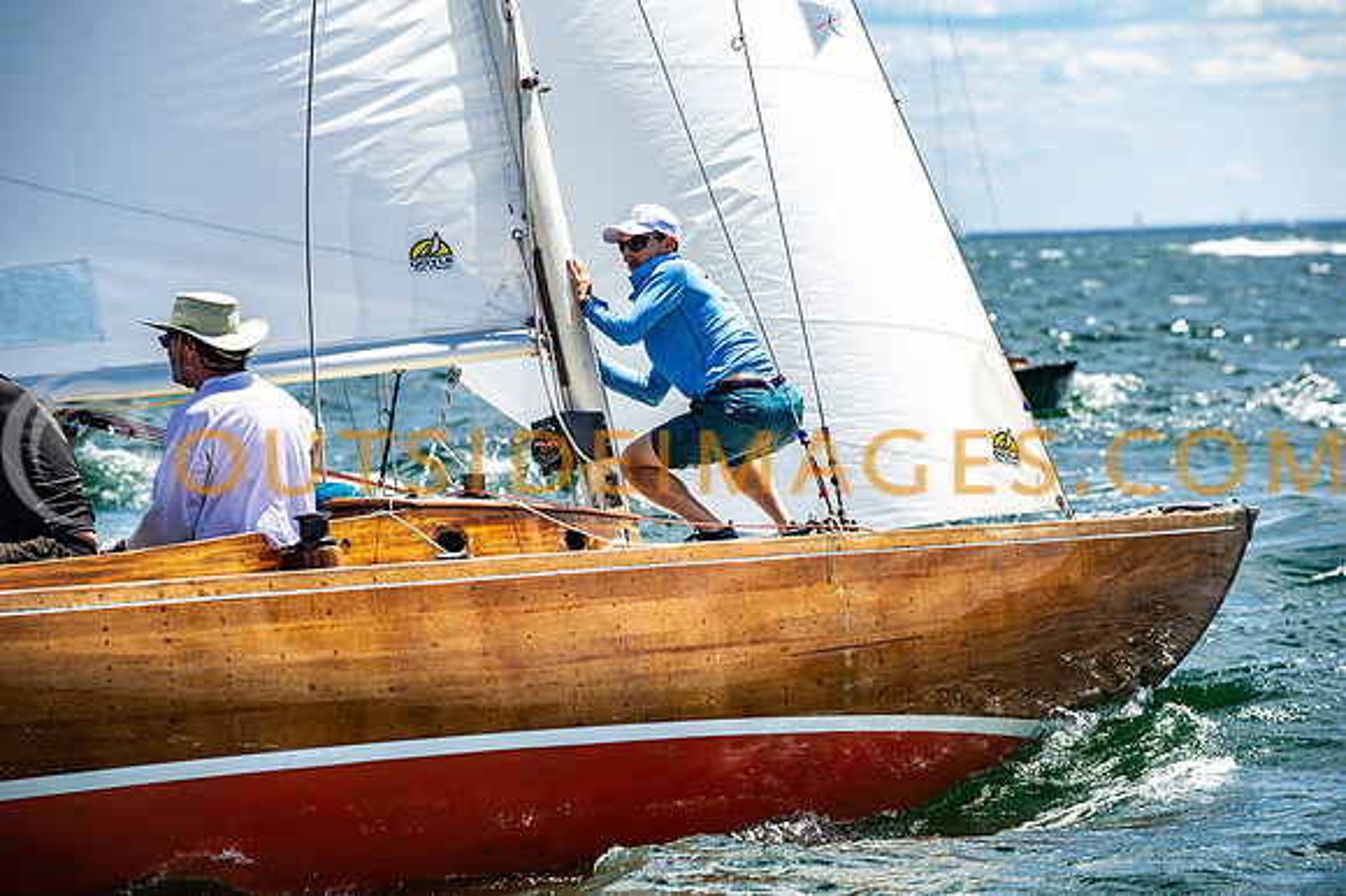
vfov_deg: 8.8
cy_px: 448
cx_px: 673
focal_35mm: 155
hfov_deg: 13.3
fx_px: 5792
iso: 320
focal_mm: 155
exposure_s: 1/1600
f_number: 5.6
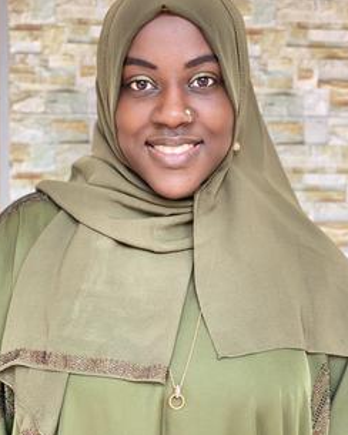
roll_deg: +1.2
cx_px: 164
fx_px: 772
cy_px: 208
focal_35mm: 60
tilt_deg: -3.1
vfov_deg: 31.4
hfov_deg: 25.4
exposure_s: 1/122
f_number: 2
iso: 100
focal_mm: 6
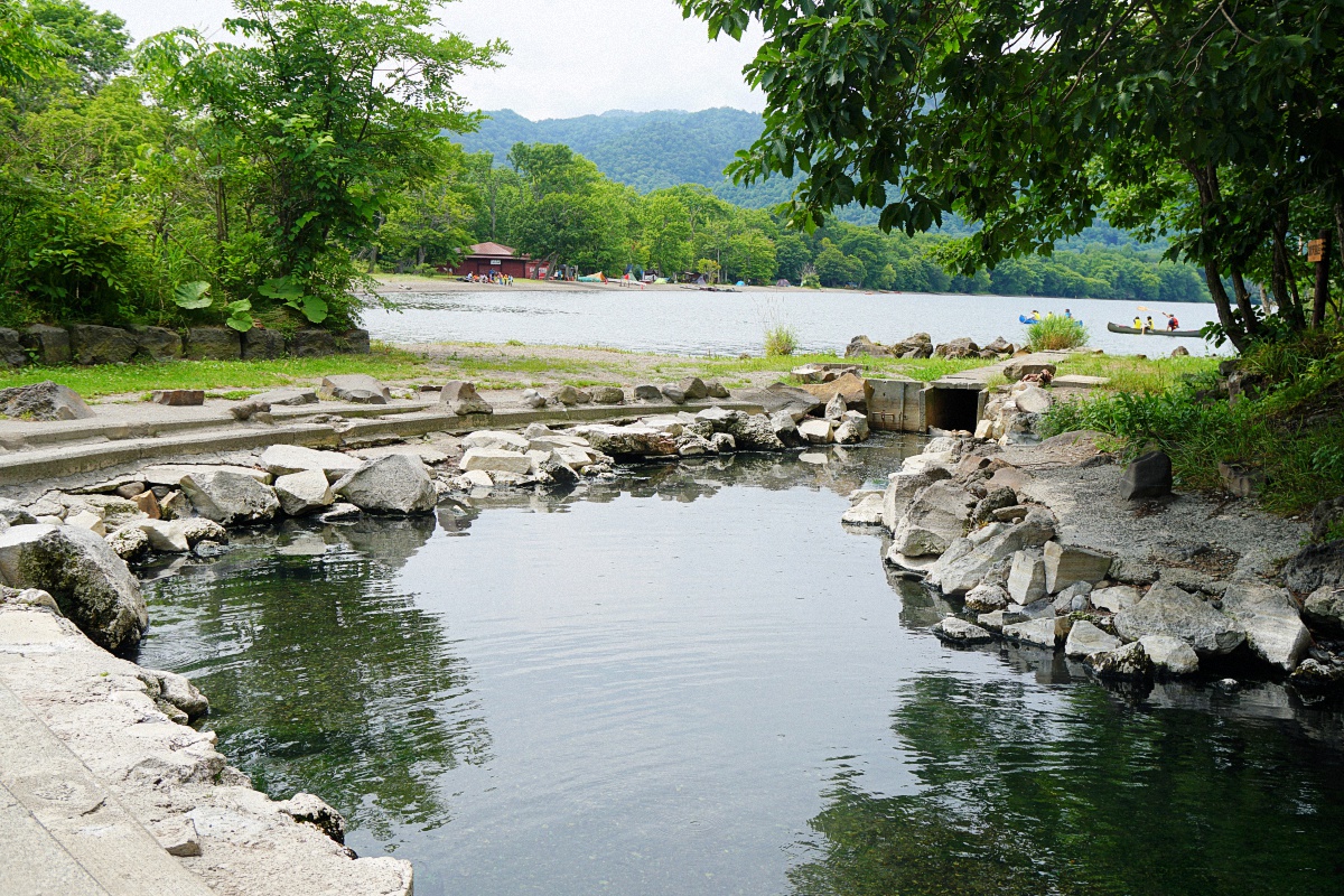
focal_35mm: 39
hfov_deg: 49.6
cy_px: 448
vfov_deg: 34.2
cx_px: 672
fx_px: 1456
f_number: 5
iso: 100
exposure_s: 1/500
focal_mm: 26
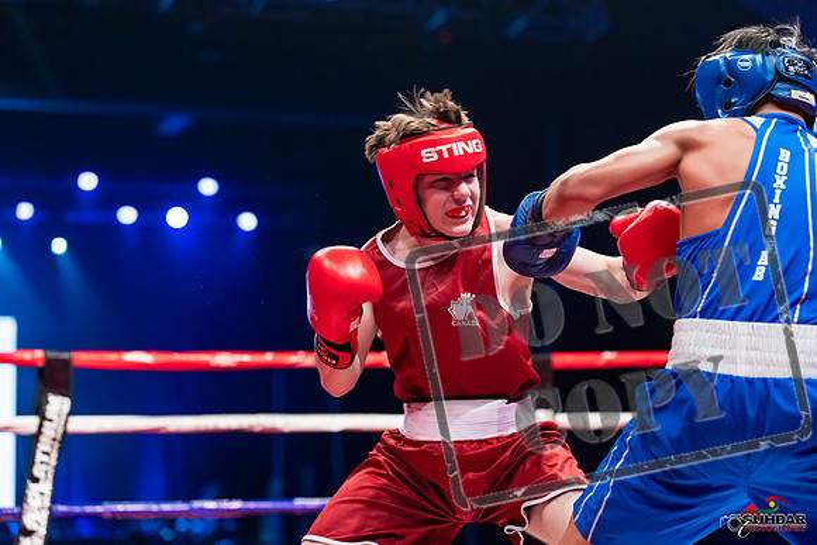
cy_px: 272
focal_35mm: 76
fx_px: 1725
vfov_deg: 18.0
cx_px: 408
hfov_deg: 26.6
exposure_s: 1/1000
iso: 3200
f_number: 2.5
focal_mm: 76
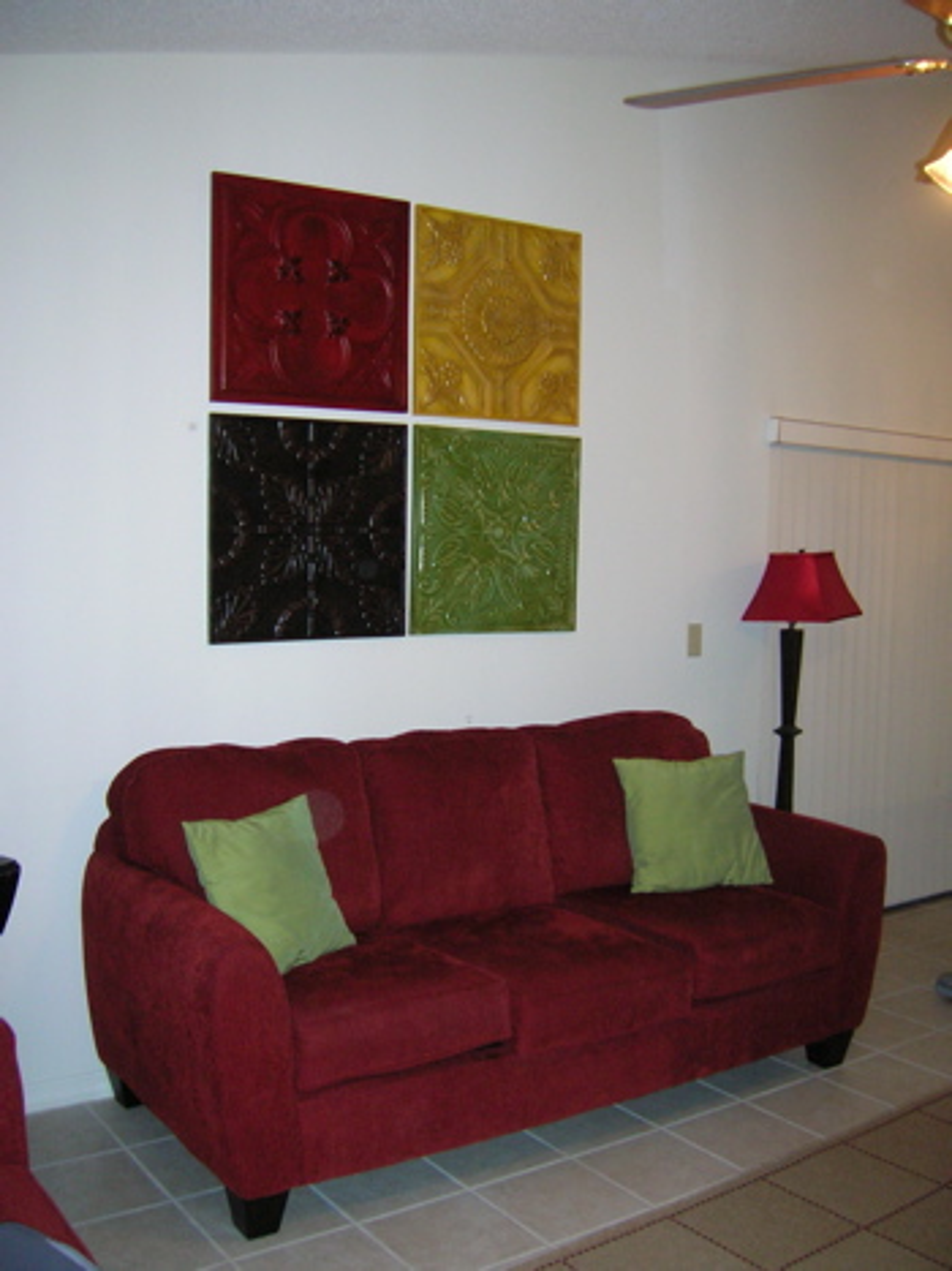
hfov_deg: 41.8
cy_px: 636
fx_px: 1247
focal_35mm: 34
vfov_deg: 54.0
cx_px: 476
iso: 162
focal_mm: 5.7
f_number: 2.9
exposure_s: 1/60.1
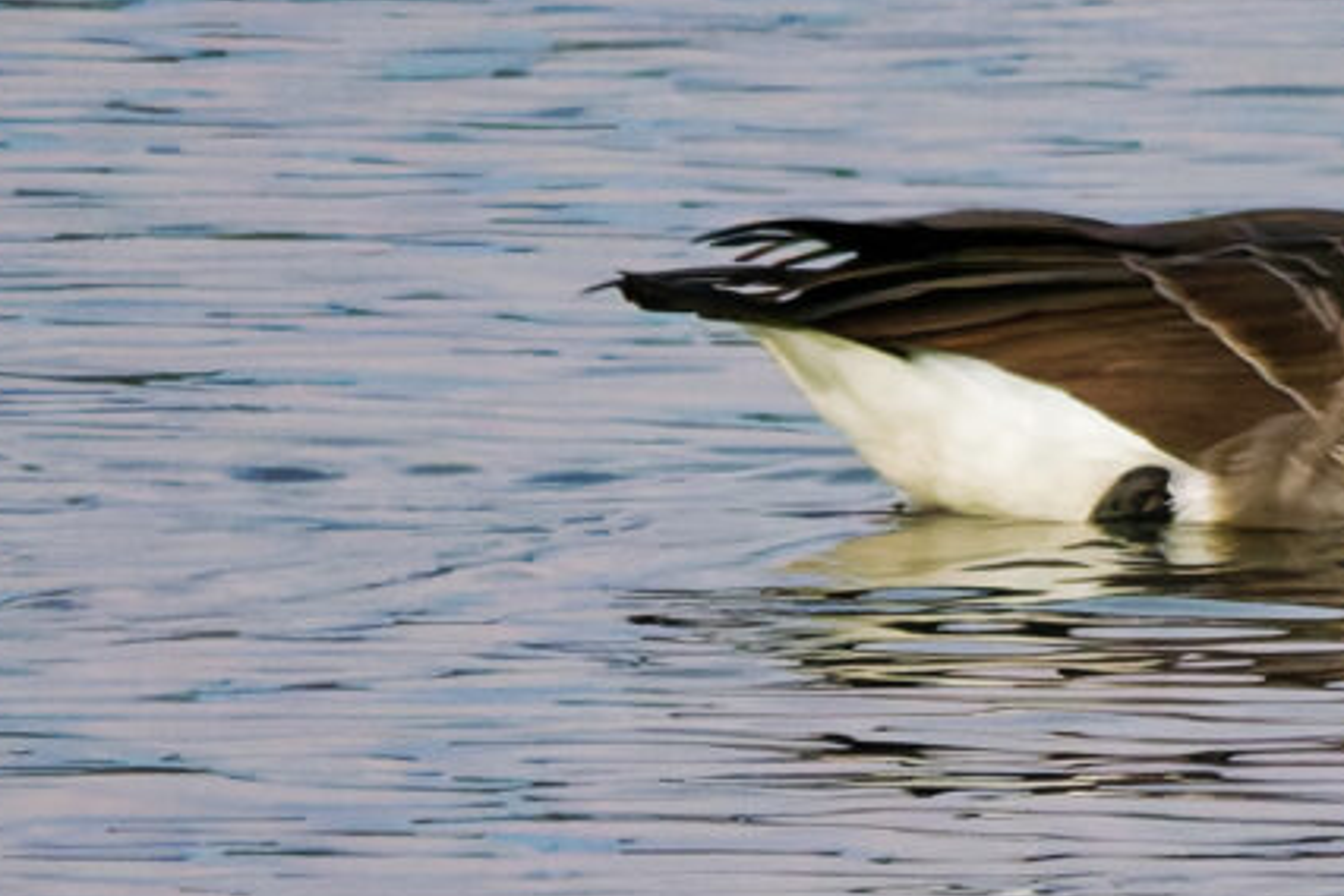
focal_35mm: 4504
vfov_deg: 0.3
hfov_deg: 0.5
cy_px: 453
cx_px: 1063
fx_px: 168136
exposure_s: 1/250
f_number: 6.3
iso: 4500
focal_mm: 500
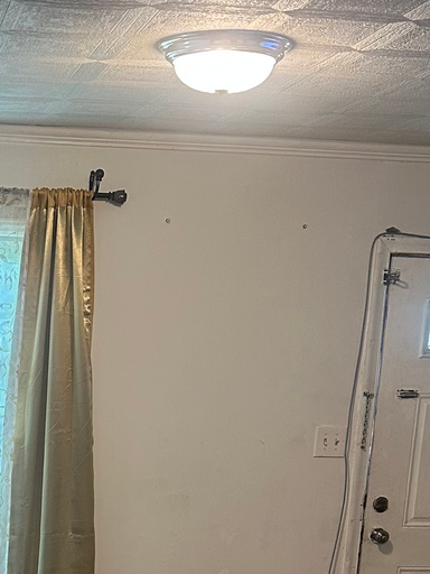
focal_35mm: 72
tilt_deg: -12.0
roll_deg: -2.5
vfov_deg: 25.5
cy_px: 596
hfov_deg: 19.8
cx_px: 1
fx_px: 1193
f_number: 1.78
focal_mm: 6.86
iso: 250
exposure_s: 1/60
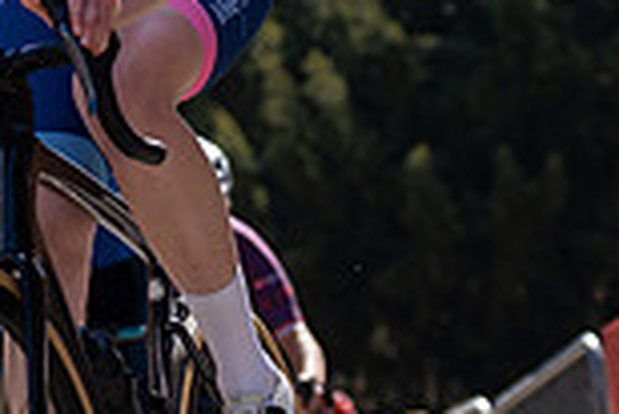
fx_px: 6540
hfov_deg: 5.4
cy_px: 121
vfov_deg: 3.6
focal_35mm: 380
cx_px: 23
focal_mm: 70
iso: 100
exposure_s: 1/1000
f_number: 3.5
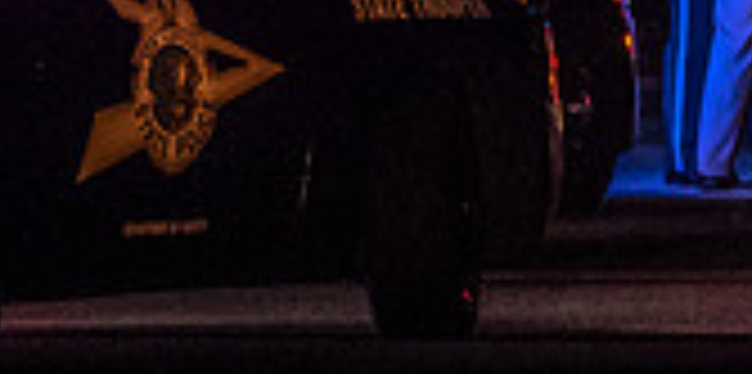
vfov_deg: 1.0
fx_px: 22338
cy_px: -149
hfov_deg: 1.9
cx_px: 700
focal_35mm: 1151
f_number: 5.6
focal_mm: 190
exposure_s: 1/125
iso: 2000
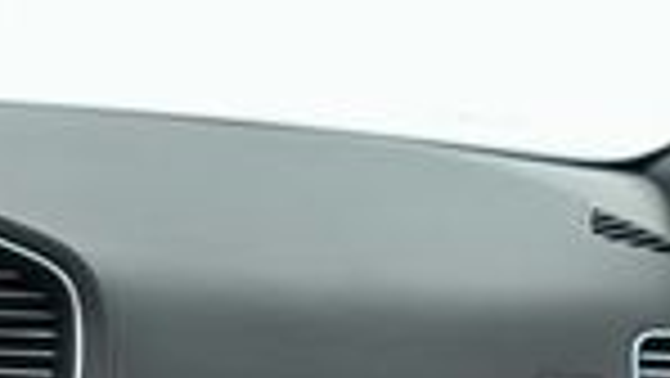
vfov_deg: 8.9
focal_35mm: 126
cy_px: 844
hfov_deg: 15.4
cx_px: -405
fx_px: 2240
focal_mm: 28
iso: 640
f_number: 3.2
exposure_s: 1/40
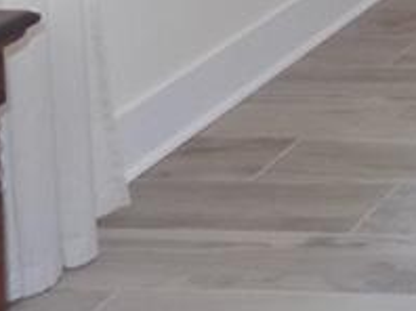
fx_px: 1428
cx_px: 998
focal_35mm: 119
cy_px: -408
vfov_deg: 10.8
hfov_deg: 12.8
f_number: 3.1
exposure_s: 1/30
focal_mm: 4
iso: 125
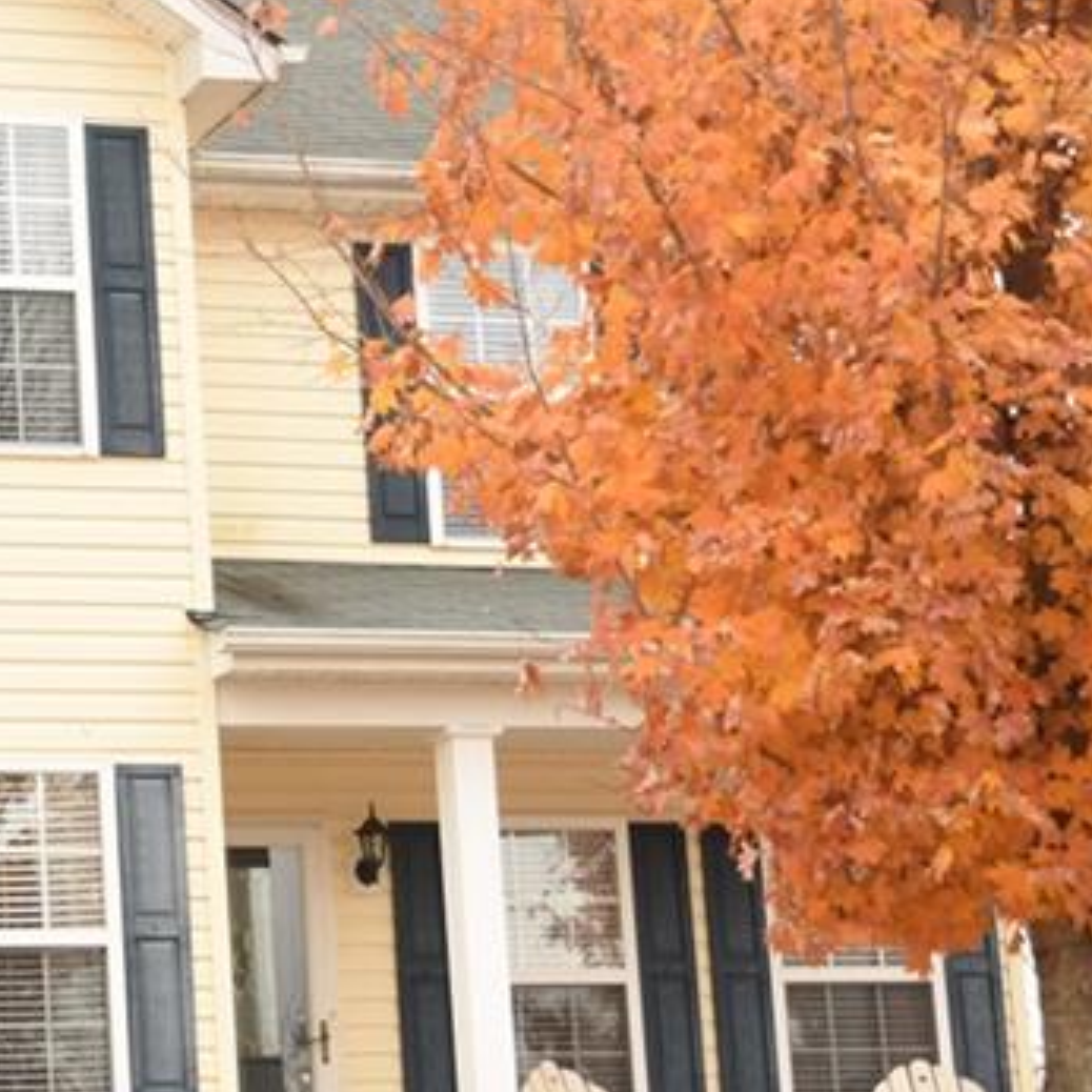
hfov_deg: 15.0
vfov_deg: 15.4
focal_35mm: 113
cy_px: 682
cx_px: -167
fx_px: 4033
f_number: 4.2
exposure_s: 1/60
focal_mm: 30
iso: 400
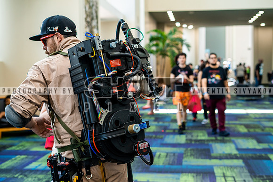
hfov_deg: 38.8
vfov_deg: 26.4
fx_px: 388
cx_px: 138
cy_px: 91
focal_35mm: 51
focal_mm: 50
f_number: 3.2
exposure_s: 1/250
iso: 400
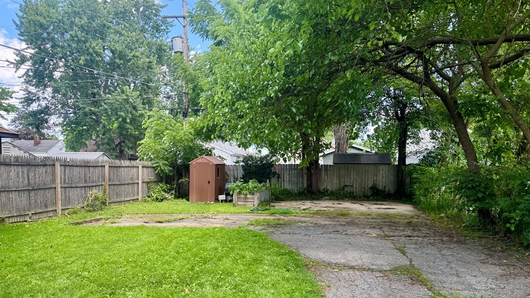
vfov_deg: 42.4
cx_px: 266
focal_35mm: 27
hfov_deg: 69.9
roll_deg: +0.8
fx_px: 379
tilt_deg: -2.1
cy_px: 195
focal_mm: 6.76
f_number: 1.78
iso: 80
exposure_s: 1/312
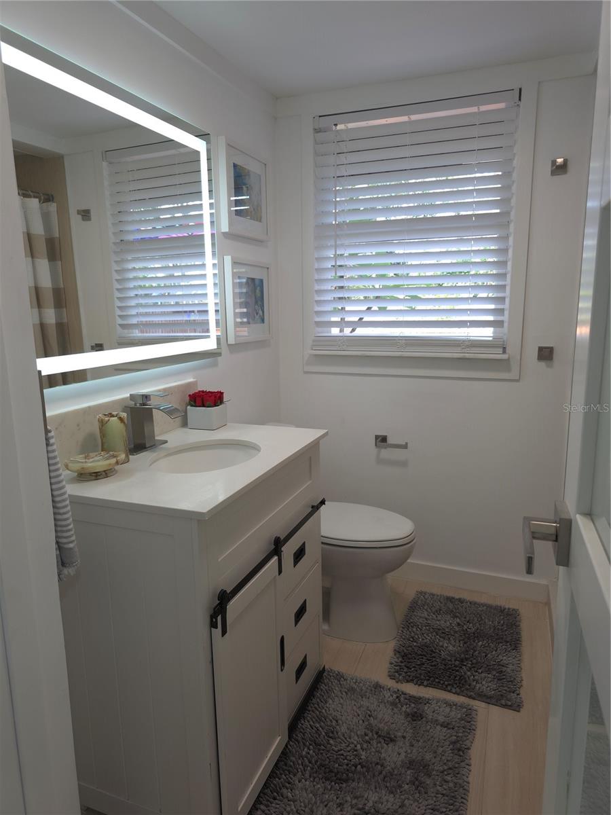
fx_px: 541
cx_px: 306
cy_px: 408
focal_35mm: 23
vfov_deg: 73.9
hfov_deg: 58.9
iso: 80
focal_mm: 6.3
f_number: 1.7
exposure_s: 1/60
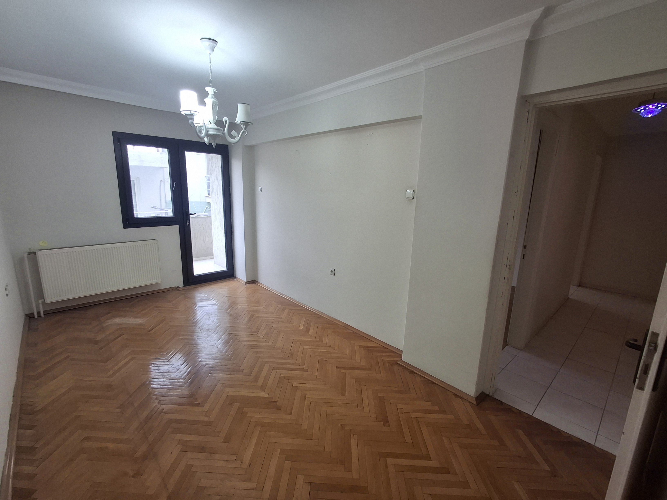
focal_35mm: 16
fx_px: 308
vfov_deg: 78.1
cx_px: 334
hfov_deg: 94.5
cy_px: 250
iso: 80
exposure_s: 1/50
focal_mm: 1.64
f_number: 2.2
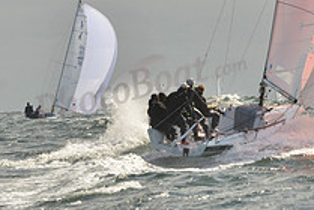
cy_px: -13
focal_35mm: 360
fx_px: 3144
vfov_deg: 3.8
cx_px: 326
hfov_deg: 5.7
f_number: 10
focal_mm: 130
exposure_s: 1/1600
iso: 400
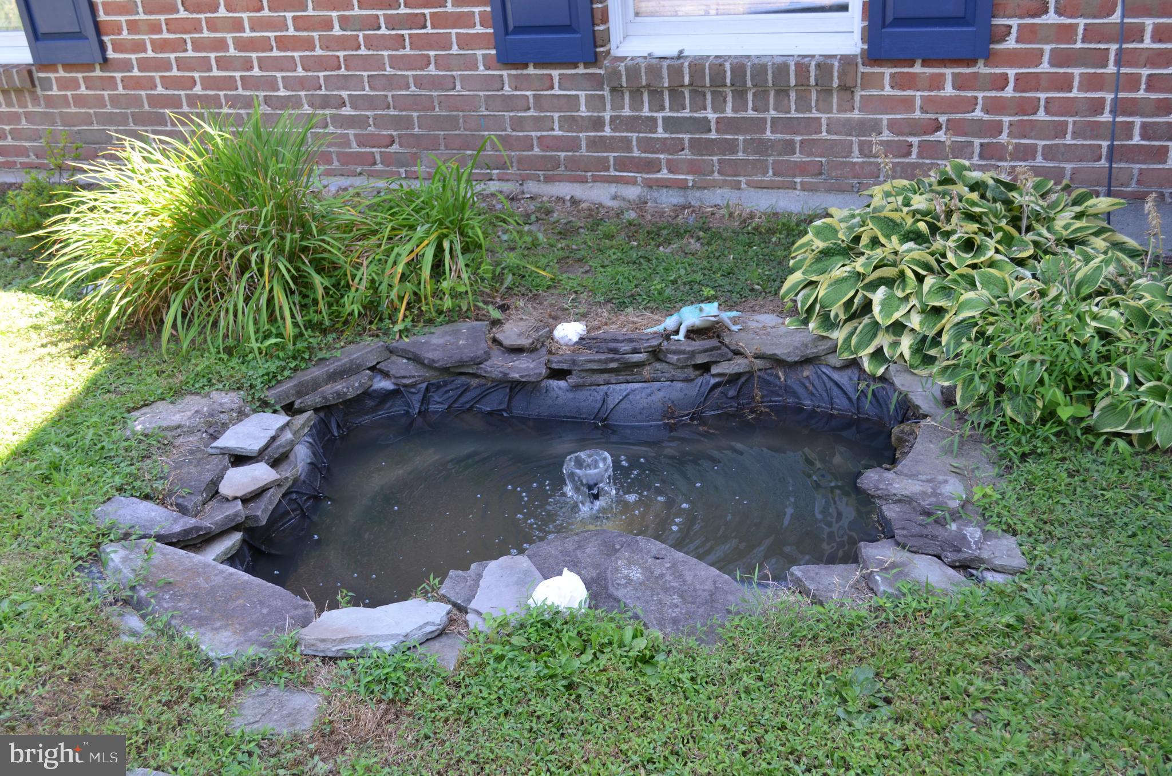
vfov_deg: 36.7
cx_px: 586
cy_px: 388
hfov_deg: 53.2
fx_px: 1169
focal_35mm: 36
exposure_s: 1/125
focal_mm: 24
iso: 360
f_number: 5.6
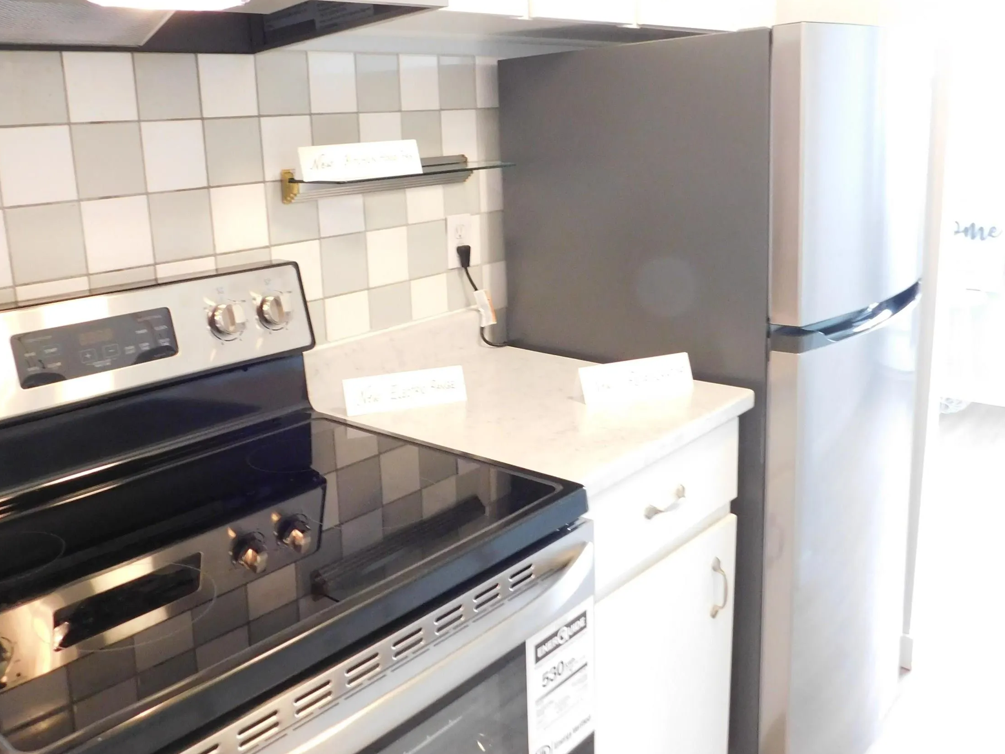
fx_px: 929
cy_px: 330
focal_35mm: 32
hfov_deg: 56.6
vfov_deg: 44.1
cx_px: 436
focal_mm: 4
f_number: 3
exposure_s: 1/15
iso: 400
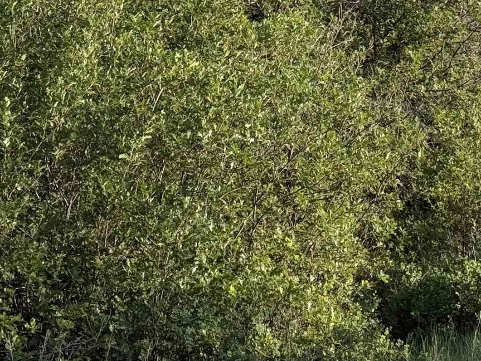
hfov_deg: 14.2
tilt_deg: +4.5
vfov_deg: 10.6
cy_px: -4
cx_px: 307
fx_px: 1932
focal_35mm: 139
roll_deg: +0.6
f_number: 1.78
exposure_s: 1/1838
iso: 64
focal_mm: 6.76
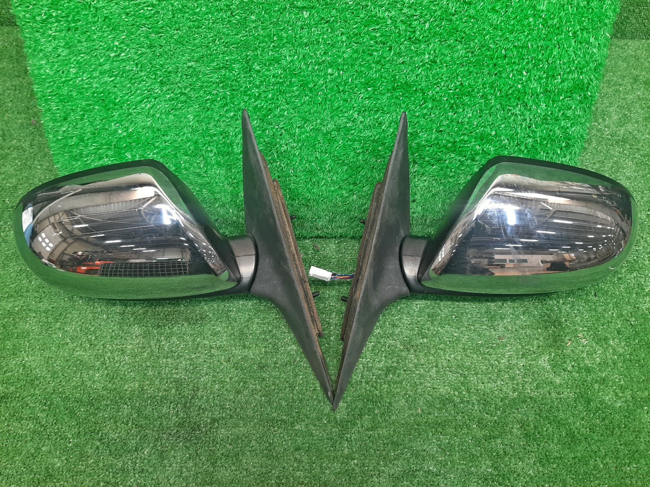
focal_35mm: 26
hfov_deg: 67.3
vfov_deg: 53.1
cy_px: 244
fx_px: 488
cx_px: 325
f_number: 1.7
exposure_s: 1/50
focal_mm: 3.93
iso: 53
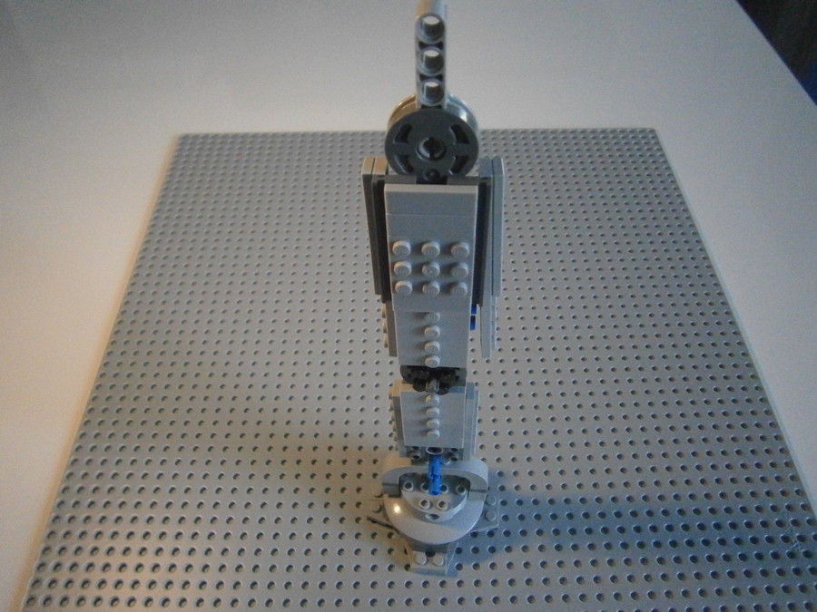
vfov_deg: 45.4
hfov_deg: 58.4
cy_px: 306
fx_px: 732
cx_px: 408
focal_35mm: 31
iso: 800
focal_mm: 5.5
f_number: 2.9
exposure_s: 1/125
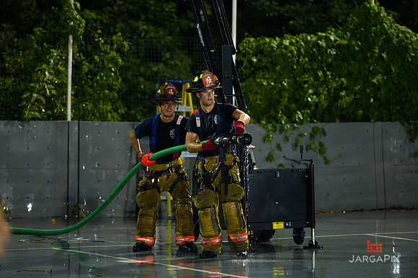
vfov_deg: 6.9
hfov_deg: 10.3
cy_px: 139
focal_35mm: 200
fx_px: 2321
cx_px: 209
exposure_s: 1/125
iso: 1600
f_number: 3.2
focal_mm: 200
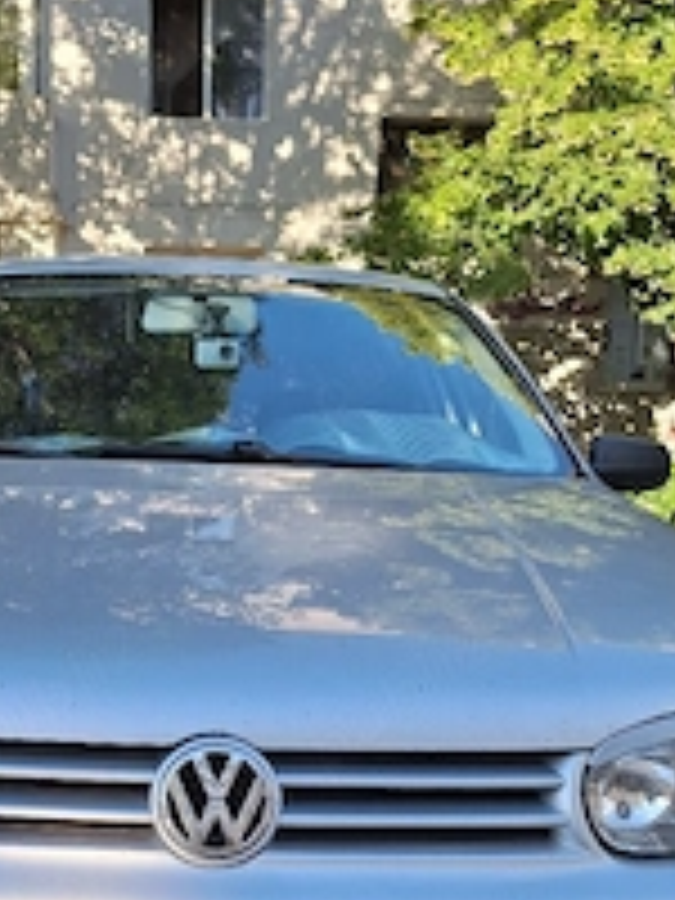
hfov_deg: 31.1
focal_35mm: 46
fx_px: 1196
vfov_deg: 39.7
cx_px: 194
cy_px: 716
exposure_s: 1/714
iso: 40
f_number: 1.8
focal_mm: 5.54
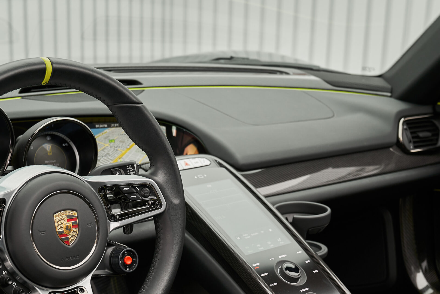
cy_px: 231
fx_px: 794
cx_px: 185
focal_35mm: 65
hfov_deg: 30.9
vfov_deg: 20.7
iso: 320
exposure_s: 1/60
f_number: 5.6
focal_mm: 41
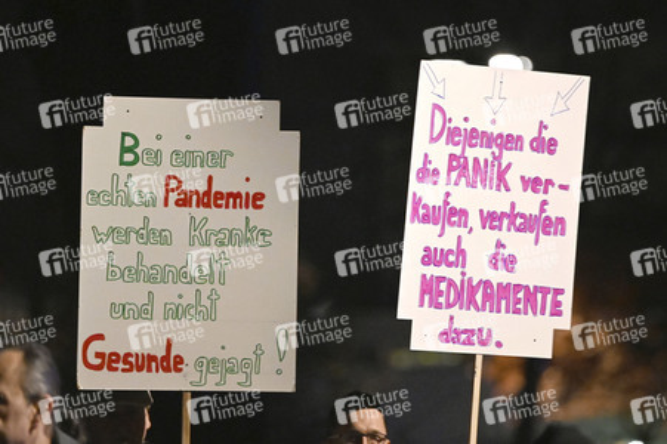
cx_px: 334
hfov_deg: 11.1
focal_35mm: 185
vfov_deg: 7.4
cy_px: 222
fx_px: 3425
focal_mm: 185
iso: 9000
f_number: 2.8
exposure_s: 1/125
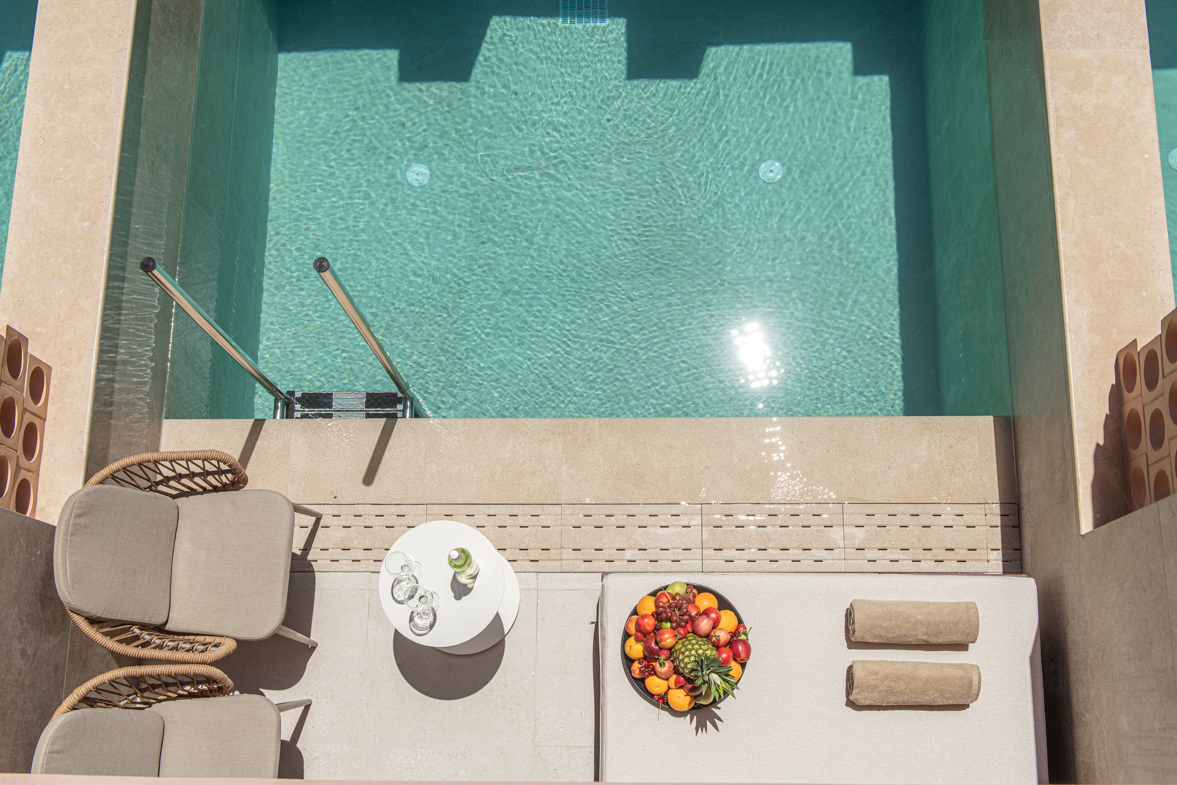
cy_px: 392
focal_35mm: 36
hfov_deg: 53.1
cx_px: 588
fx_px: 1177
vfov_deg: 36.9
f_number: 9
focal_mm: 36
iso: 100
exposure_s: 1/400
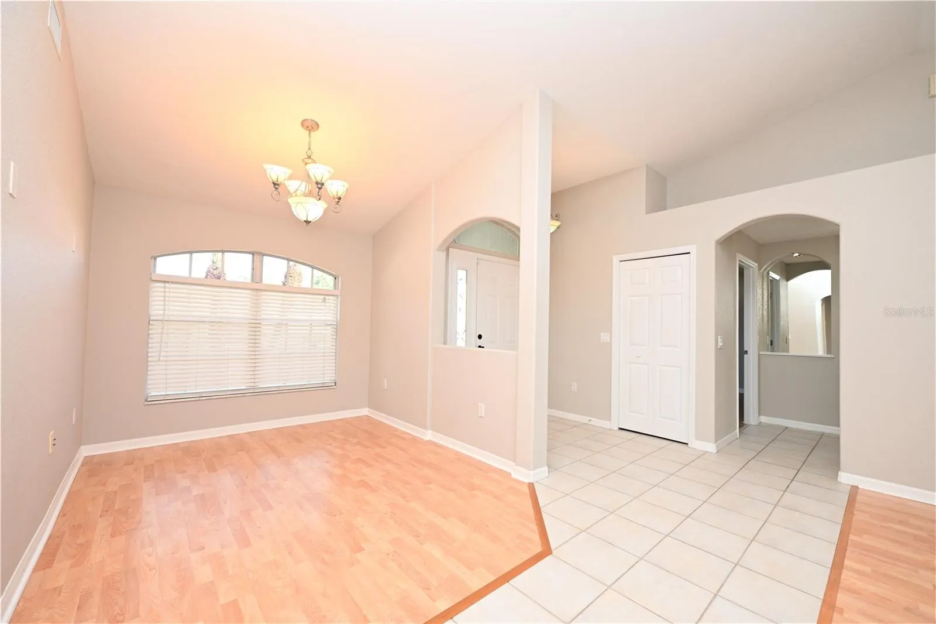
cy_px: 312
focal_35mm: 14
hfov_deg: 104.3
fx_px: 364
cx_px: 468
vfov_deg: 81.2
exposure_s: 1/80
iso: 200
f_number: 4.5
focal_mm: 14
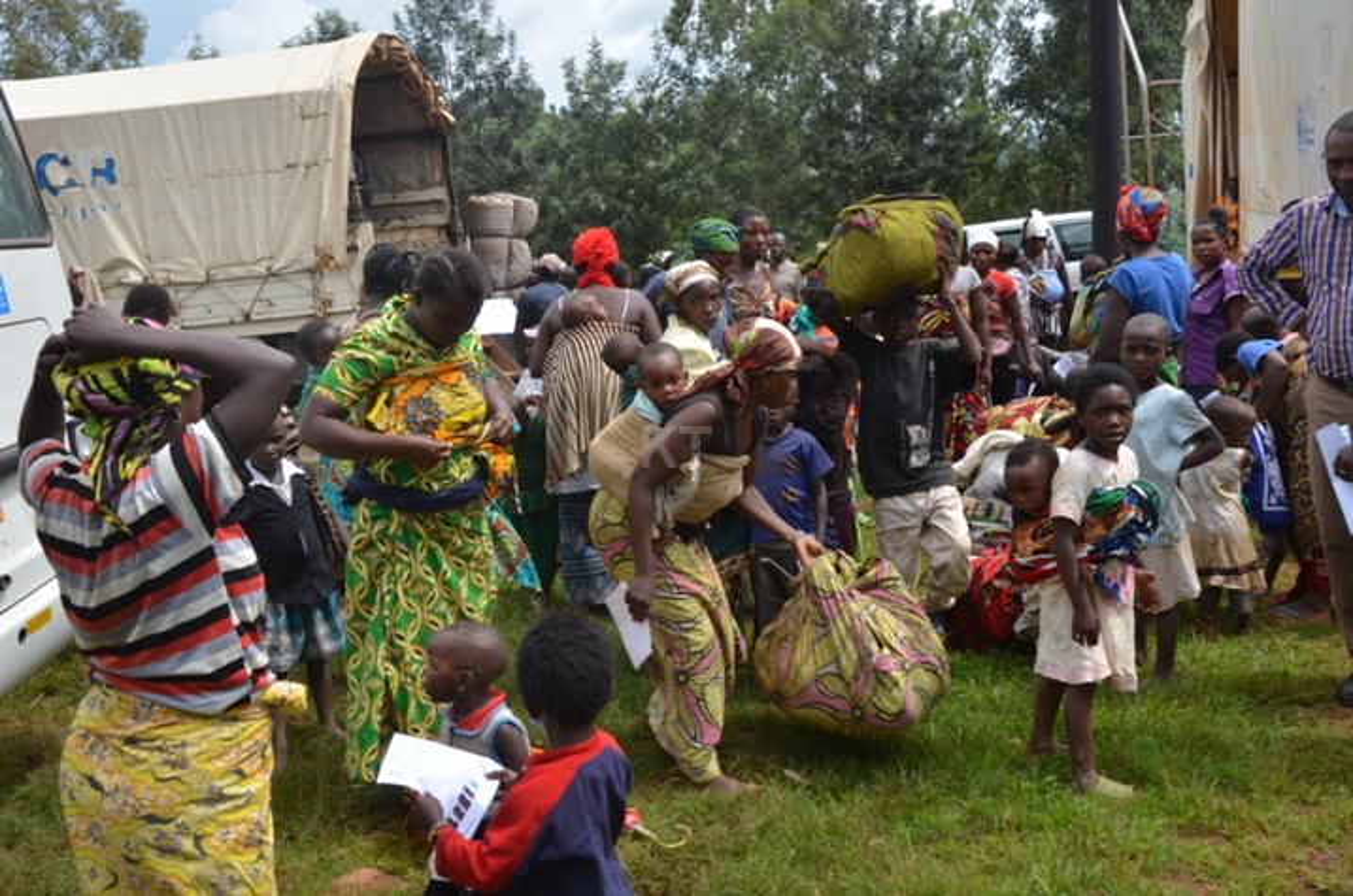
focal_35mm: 33
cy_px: 448
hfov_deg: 57.3
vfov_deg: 39.8
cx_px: 676
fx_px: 1238
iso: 180
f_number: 8
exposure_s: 1/250
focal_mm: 22
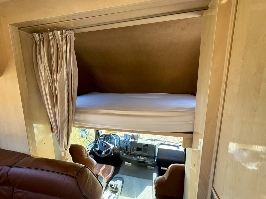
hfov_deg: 102.1
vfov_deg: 85.7
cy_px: 100
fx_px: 108
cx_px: 133
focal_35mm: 14
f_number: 2.2
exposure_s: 1/121
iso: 200
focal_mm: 2.22
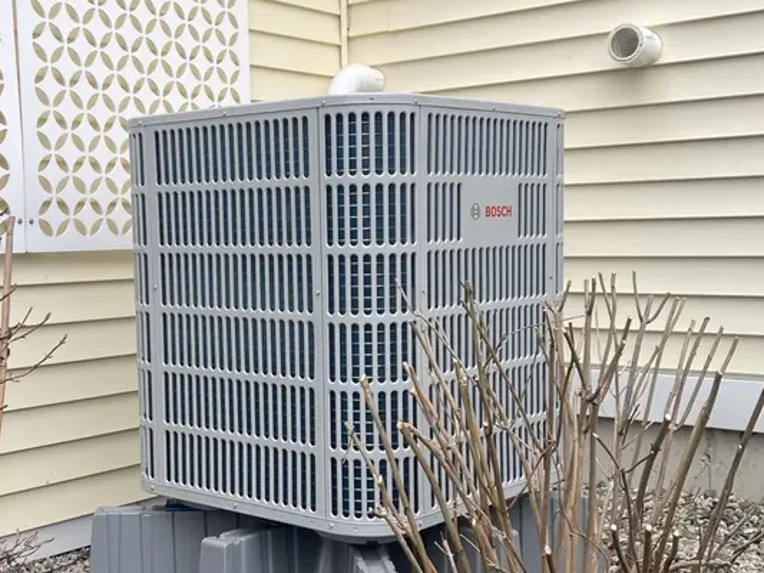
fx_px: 861
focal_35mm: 39
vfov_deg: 36.7
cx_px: 291
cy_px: 337
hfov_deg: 47.5
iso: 32
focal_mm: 5.1
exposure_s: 1/409
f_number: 1.6
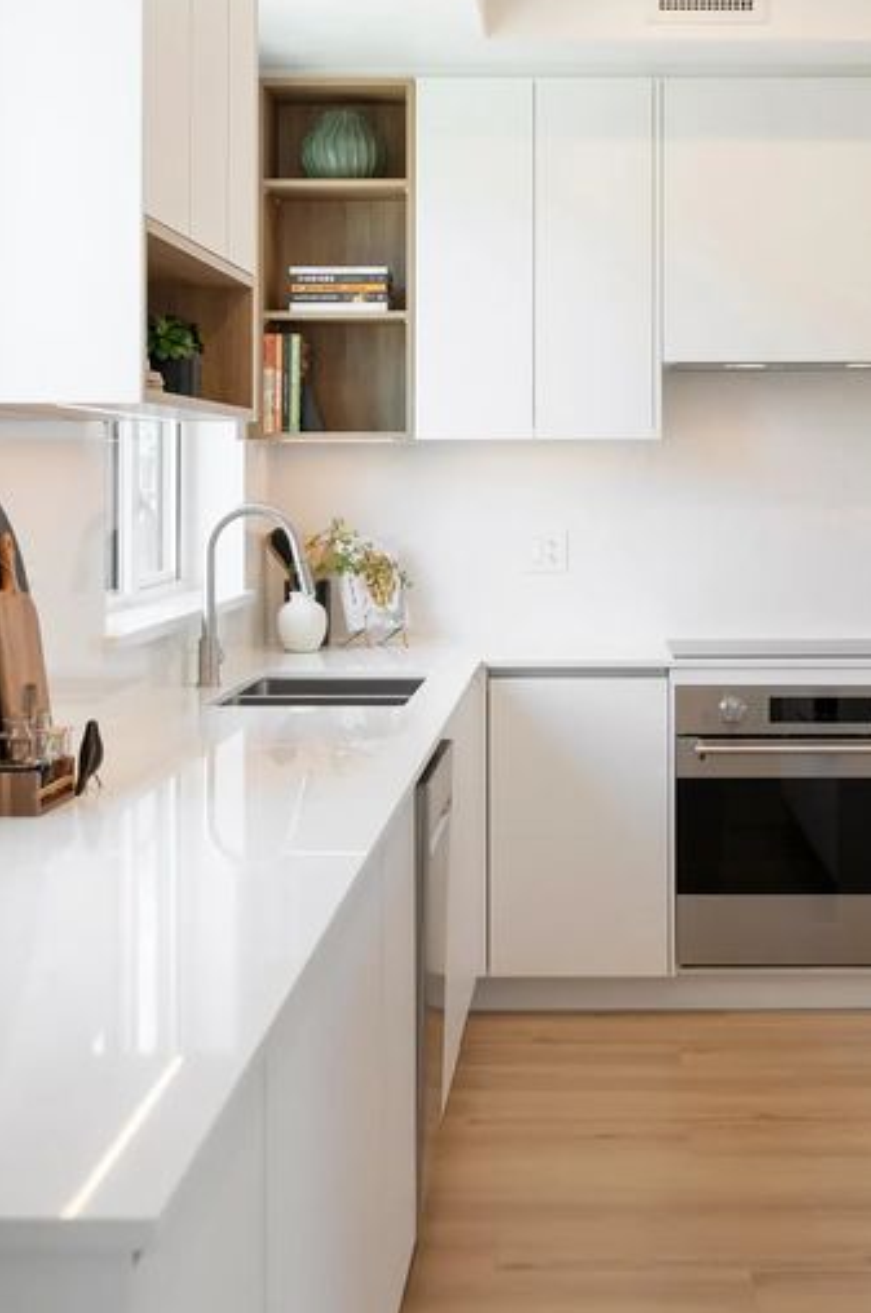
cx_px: 574
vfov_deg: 35.5
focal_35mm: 56
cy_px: 472
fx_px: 2037
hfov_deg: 24.0
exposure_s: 1/160
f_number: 4
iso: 500
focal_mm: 29.5
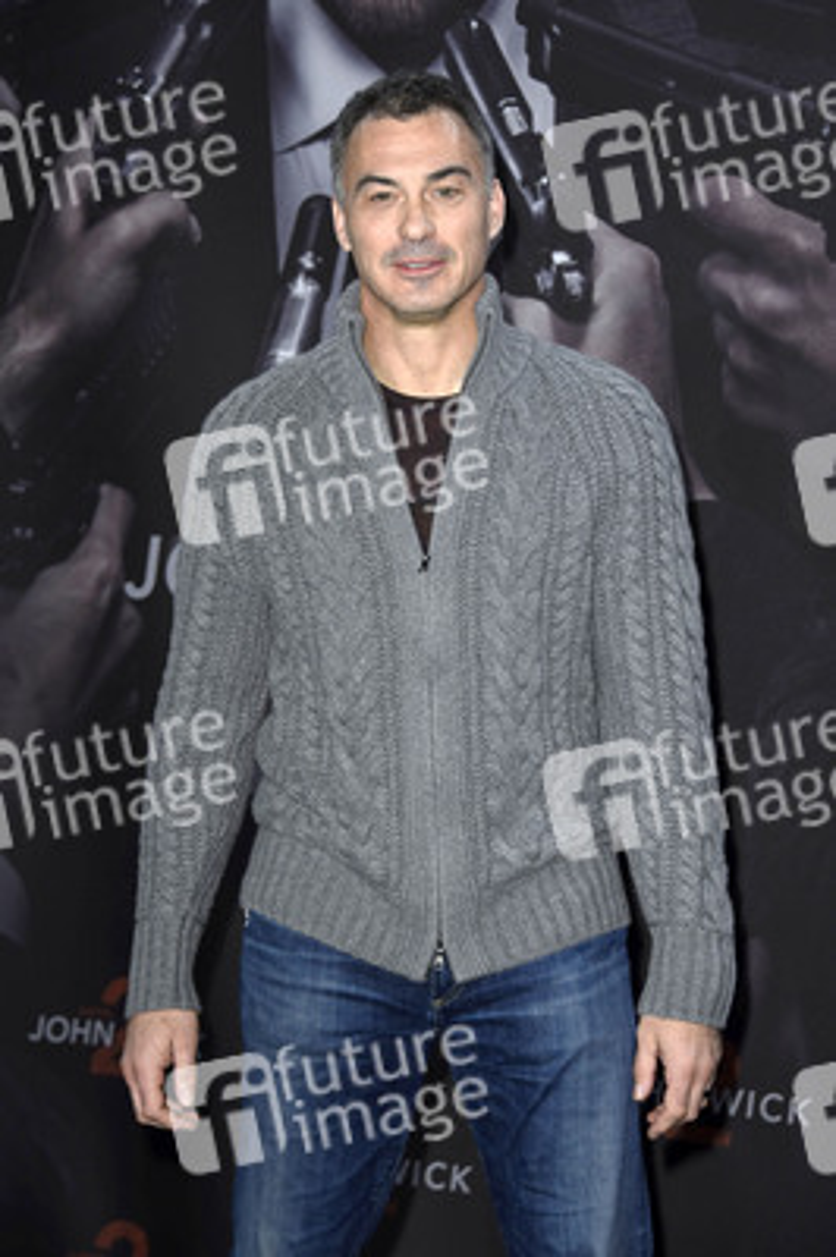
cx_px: 418
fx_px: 3210
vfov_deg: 22.2
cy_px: 628
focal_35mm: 92
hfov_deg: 14.8
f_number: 5.3
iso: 800
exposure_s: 1/160
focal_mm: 92
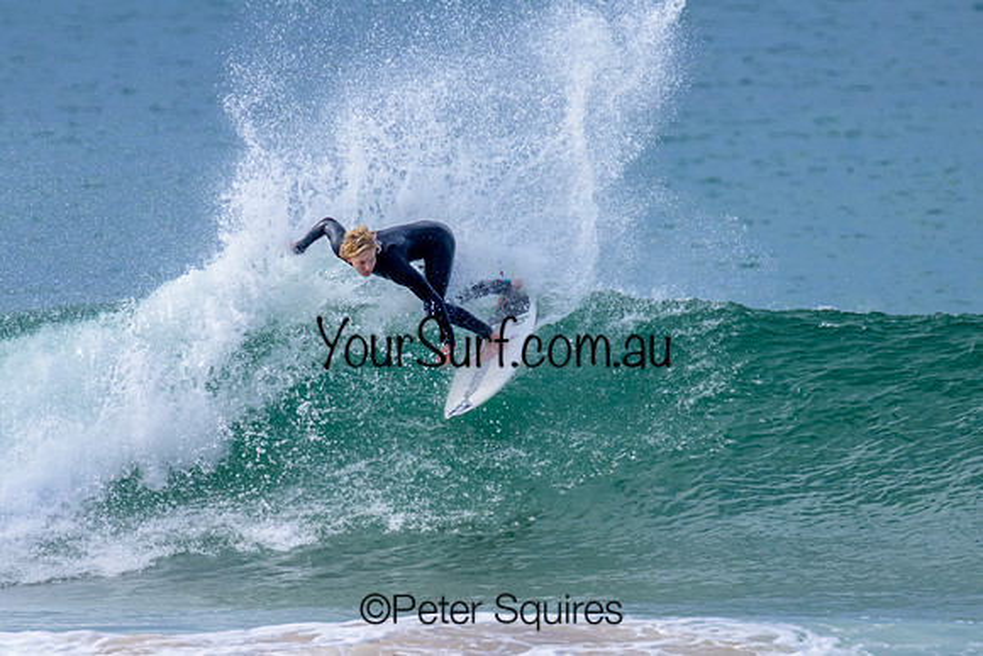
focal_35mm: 1098
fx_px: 29980
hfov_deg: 1.9
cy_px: 333
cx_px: 438
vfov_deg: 1.3
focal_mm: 800
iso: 1000
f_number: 11
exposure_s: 1/2000
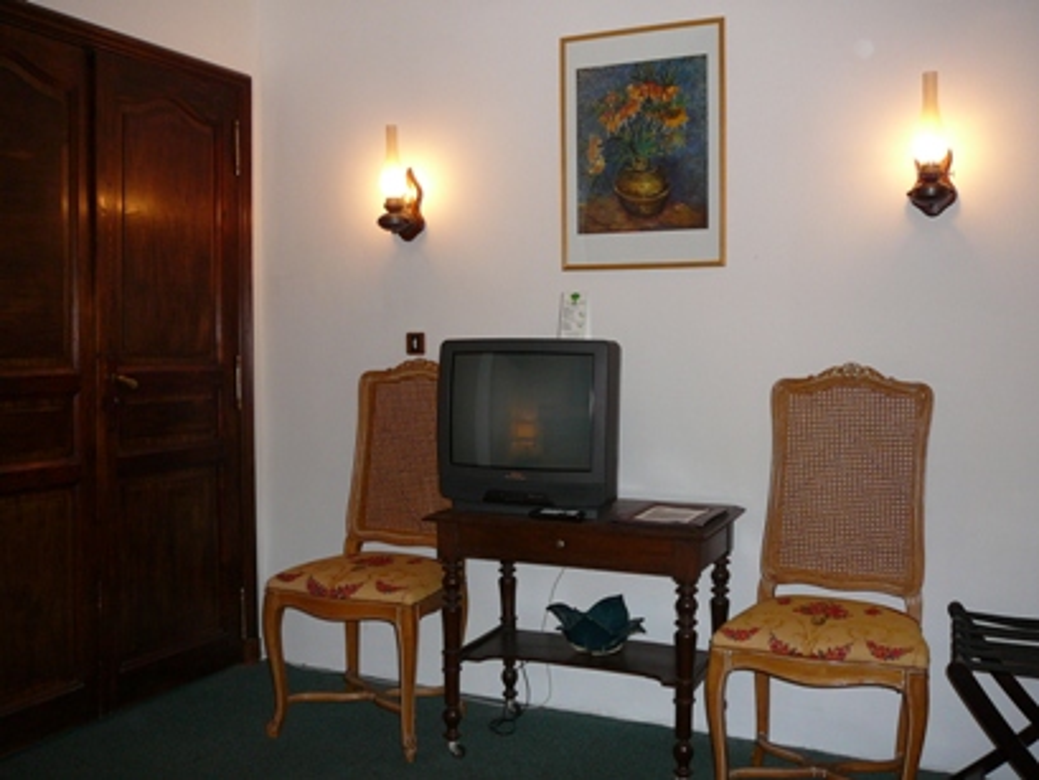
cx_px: 520
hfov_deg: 52.6
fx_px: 1051
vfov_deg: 40.7
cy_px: 390
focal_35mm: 35
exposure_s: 1/30
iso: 125
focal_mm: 5.2
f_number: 2.8
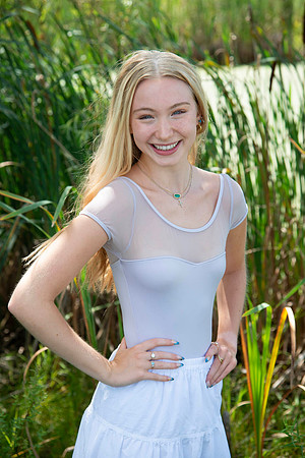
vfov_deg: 23.9
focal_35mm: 85
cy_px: 229
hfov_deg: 16.1
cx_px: 152
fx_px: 1080
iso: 160
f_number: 5.6
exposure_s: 1/250
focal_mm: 85
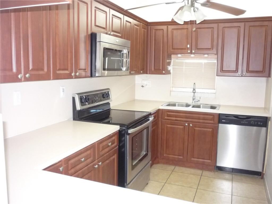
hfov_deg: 56.8
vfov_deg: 44.2
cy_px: 102
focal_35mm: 32
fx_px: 251
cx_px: 136
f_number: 3.3
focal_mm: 5.2
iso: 400
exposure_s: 1/30
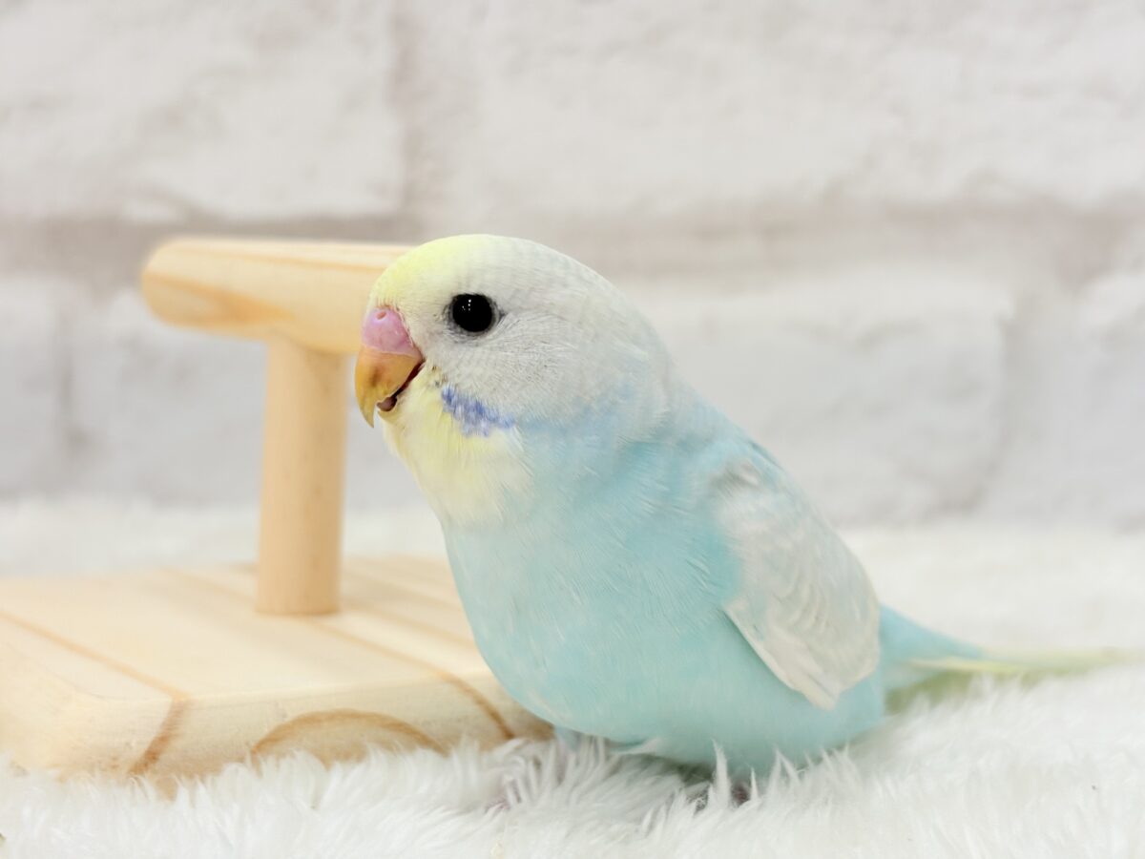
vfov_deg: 28.0
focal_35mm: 52
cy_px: 430
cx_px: 572
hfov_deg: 36.8
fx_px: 1720
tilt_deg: -4.5
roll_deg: +0.9
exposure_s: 1/50
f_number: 1.6
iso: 32
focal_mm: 5.96
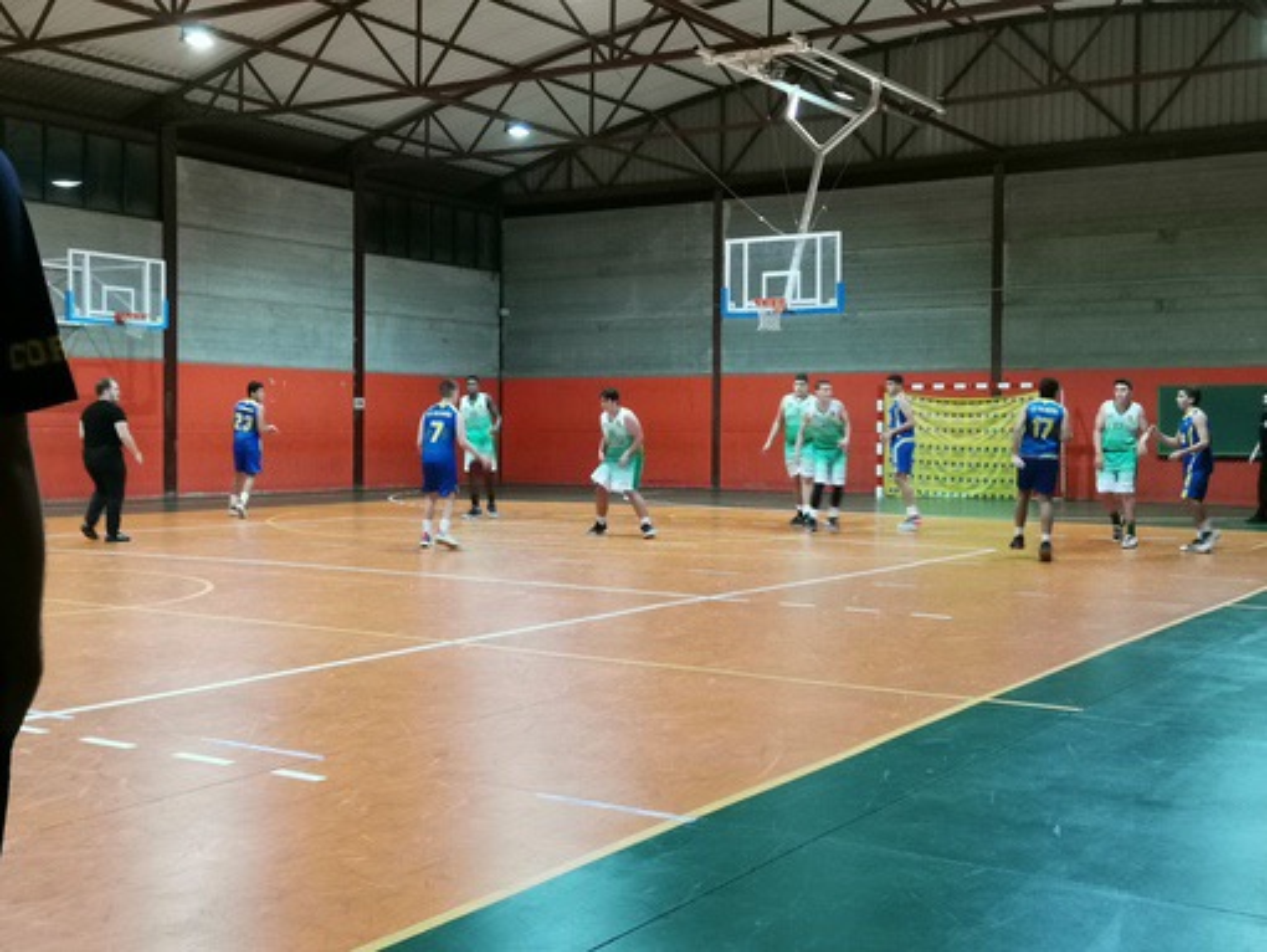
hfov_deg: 44.8
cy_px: 476
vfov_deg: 34.4
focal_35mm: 42
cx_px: 634
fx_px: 1538
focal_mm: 4.75
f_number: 1.8
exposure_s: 1/33.3
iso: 500
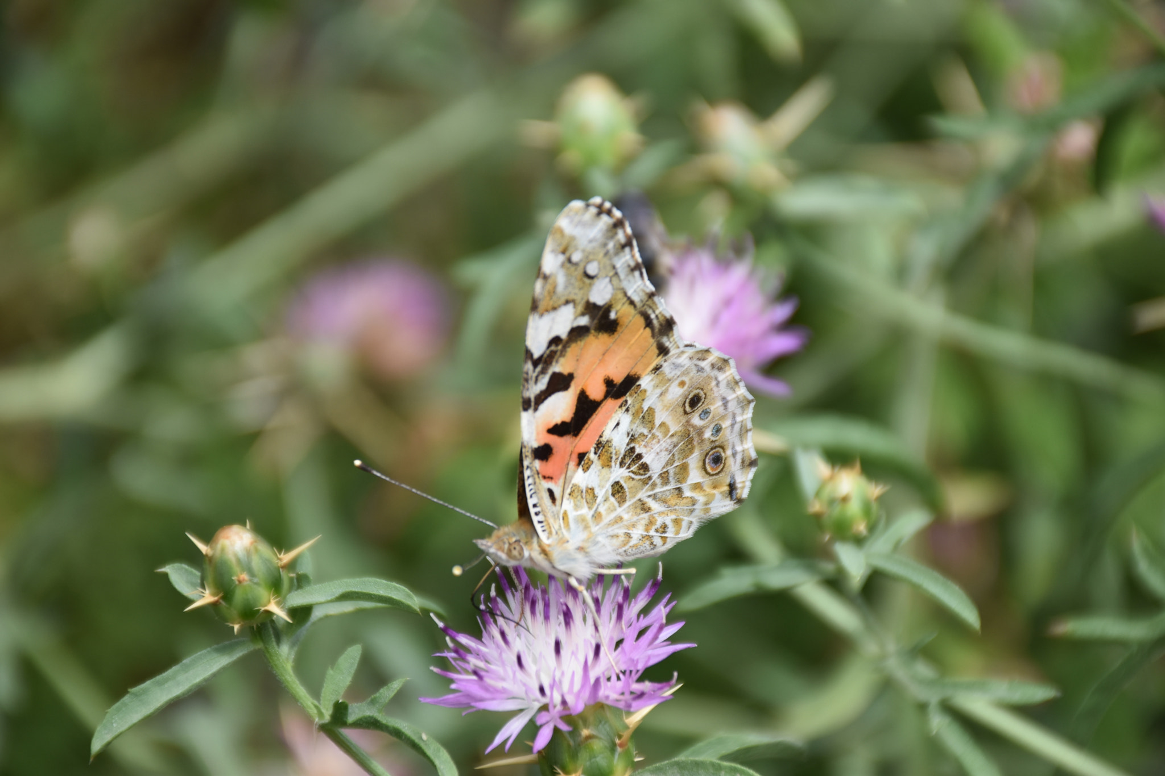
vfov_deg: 6.5
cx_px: 582
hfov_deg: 9.8
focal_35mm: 210
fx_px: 6795
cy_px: 388
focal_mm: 140
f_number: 6.3
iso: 200
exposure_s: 1/640
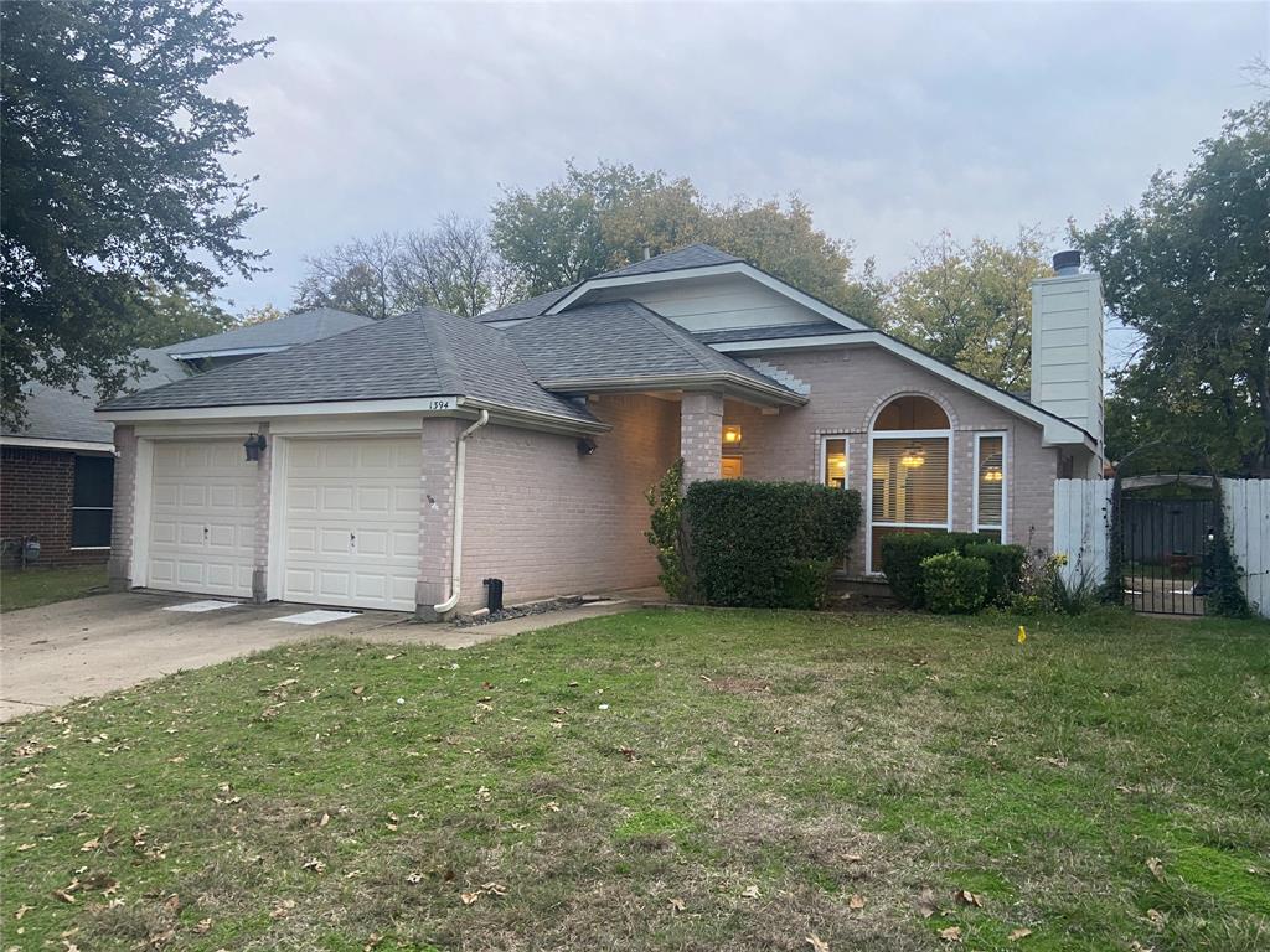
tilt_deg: +1.6
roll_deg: -1.7
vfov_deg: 53.1
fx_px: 954
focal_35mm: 26
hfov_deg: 67.3
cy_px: 476
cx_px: 635
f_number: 1.8
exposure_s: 1/74
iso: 125
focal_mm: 4.25
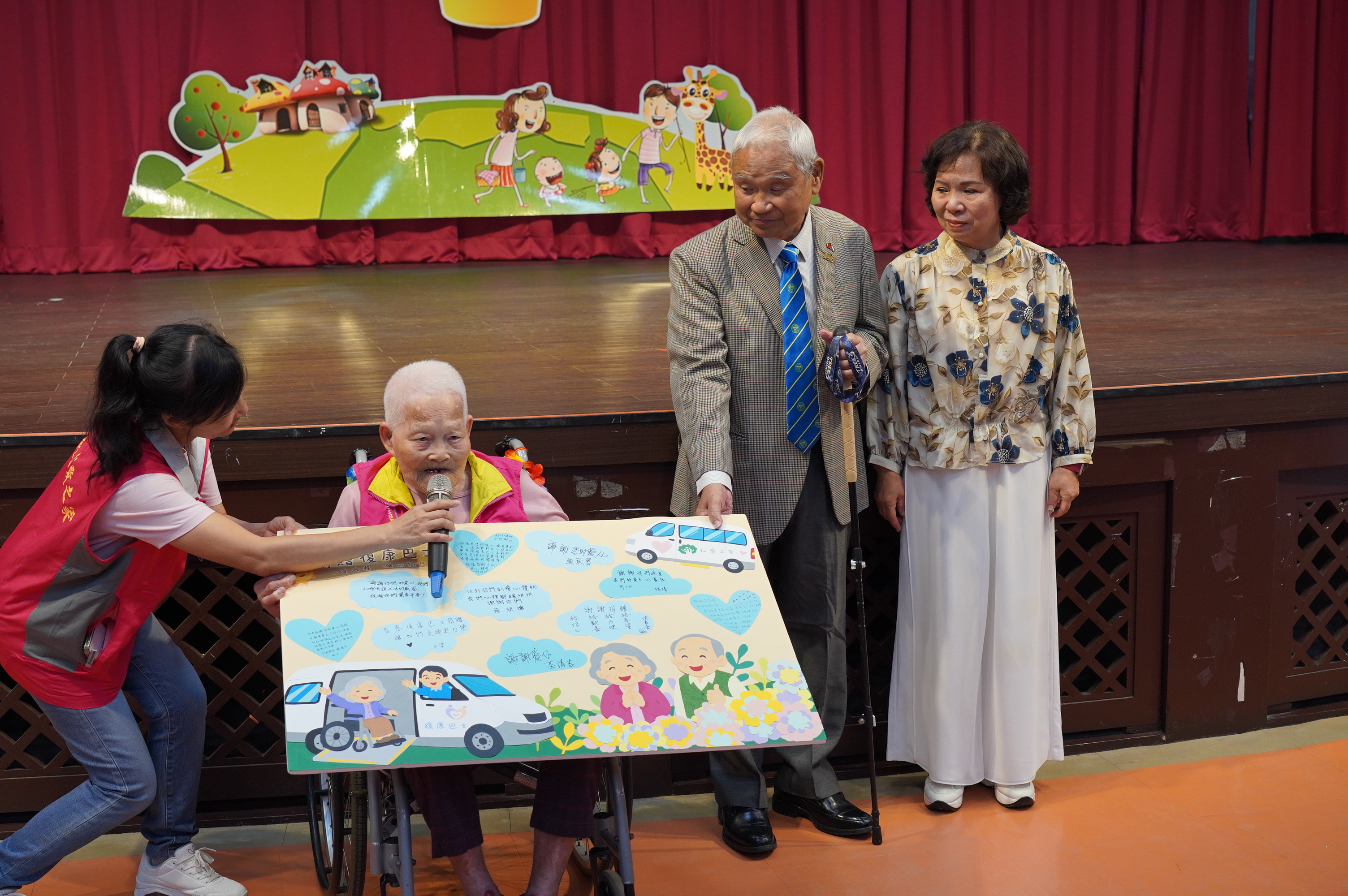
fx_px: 1683
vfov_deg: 29.8
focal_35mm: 45
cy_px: 448
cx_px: 674
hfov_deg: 43.6
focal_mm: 30
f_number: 4
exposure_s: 1/160
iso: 800
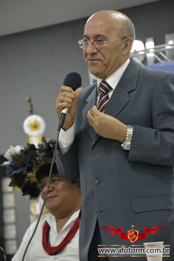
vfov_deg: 12.2
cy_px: 130
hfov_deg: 8.2
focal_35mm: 168
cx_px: 87
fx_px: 1218
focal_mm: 112
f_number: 5.6
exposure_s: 1/60
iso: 3200
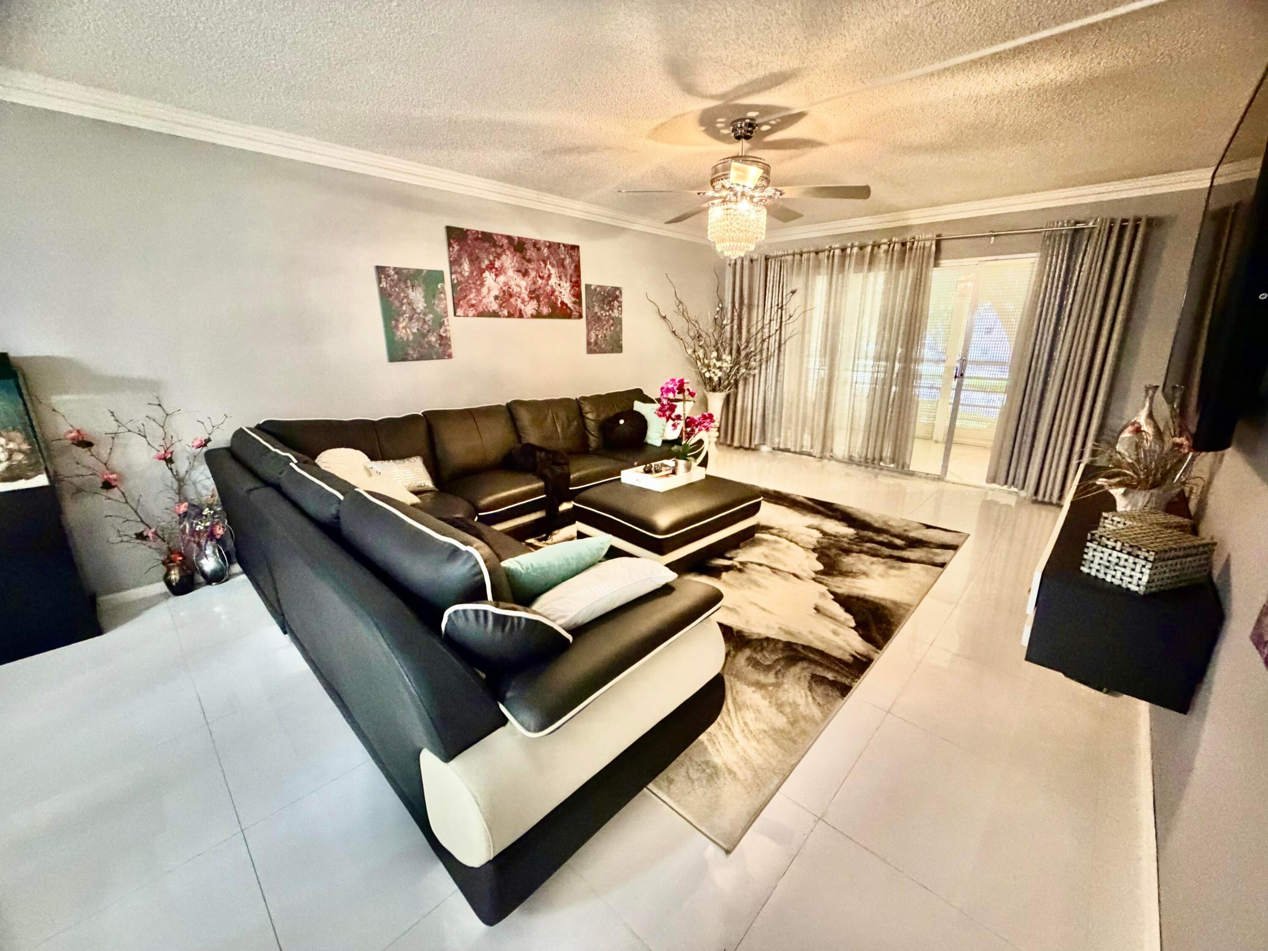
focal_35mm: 14
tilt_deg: -15.3
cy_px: 476
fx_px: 513
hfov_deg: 102.1
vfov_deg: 85.7
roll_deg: +0.5
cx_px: 634
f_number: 2.2
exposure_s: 1/40
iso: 1250
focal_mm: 2.22
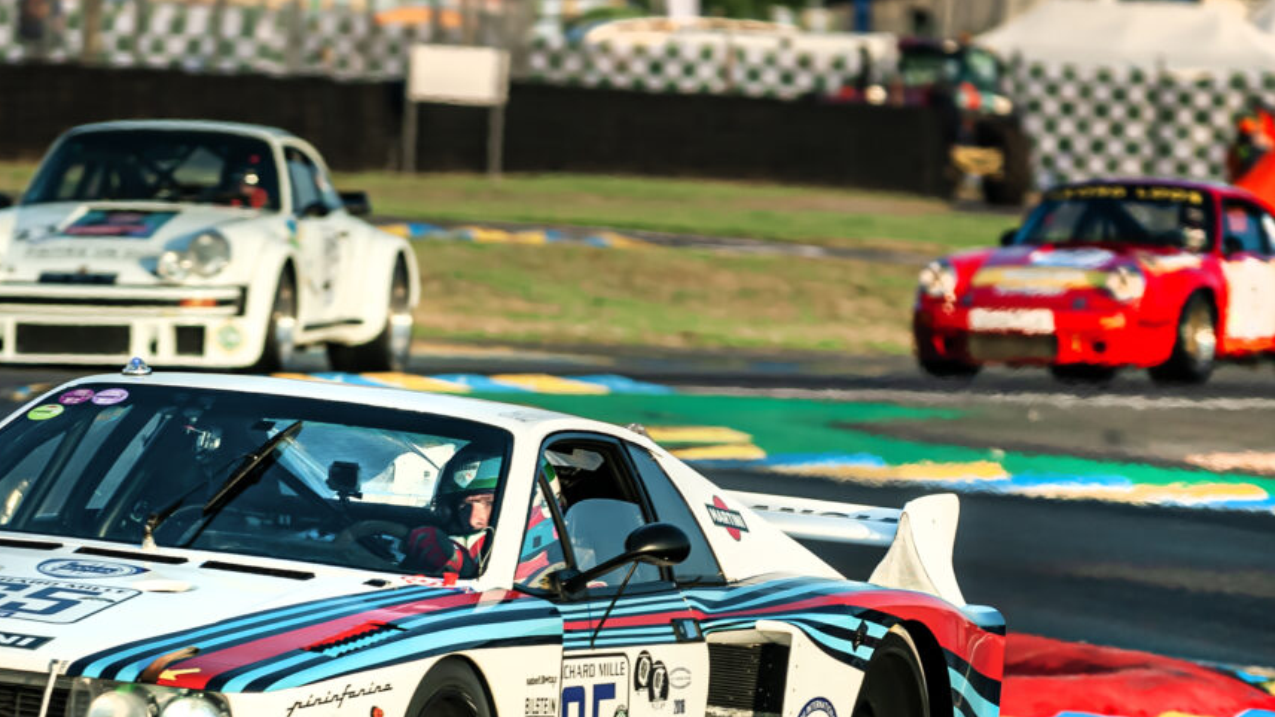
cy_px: 654
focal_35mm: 586
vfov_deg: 2.1
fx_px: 19811
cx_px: 466
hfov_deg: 3.7
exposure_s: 1/500
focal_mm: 200
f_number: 5
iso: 100
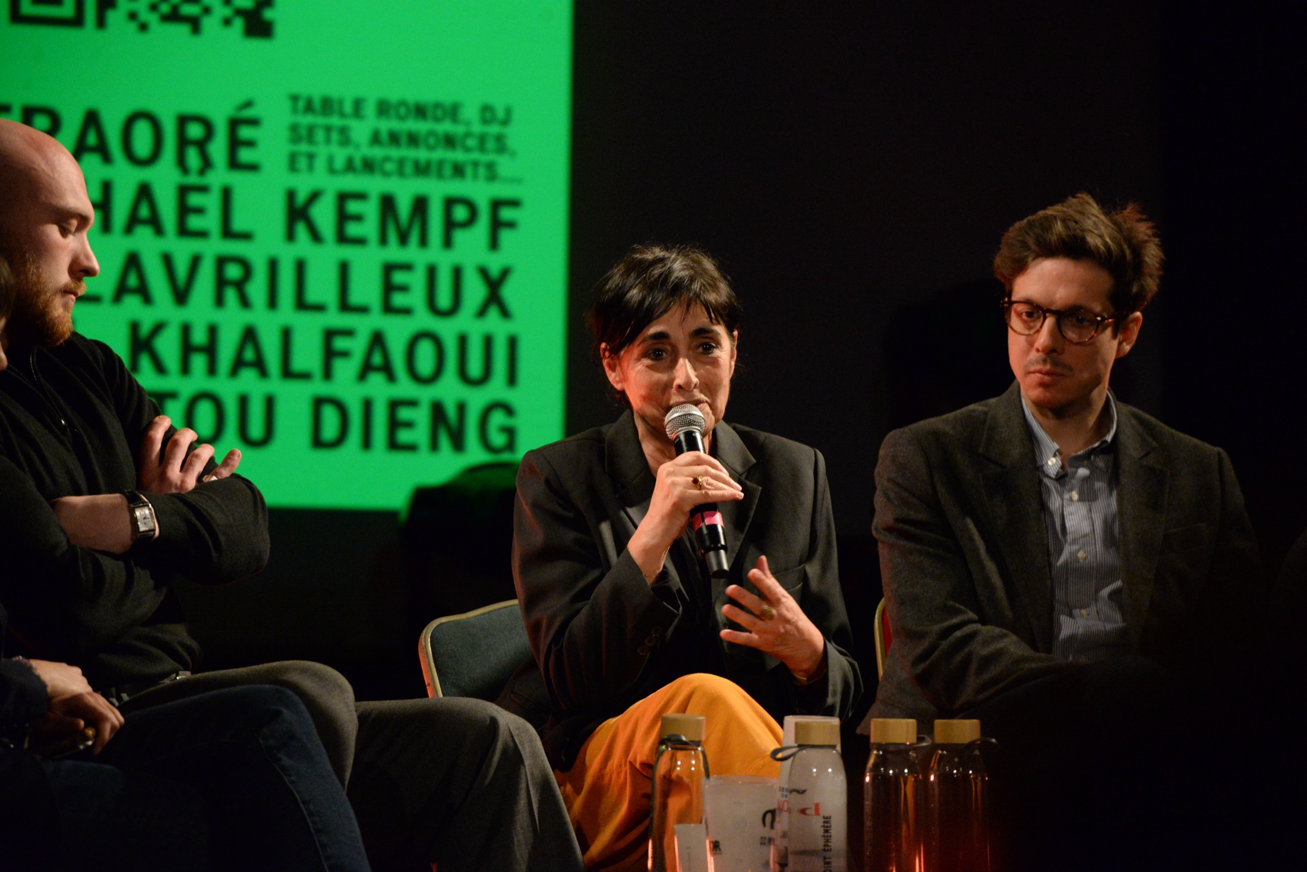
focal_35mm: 210
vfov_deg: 6.5
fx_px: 7626
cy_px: 436
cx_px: 654
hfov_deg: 9.8
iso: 6400
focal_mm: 210
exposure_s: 1/160
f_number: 6
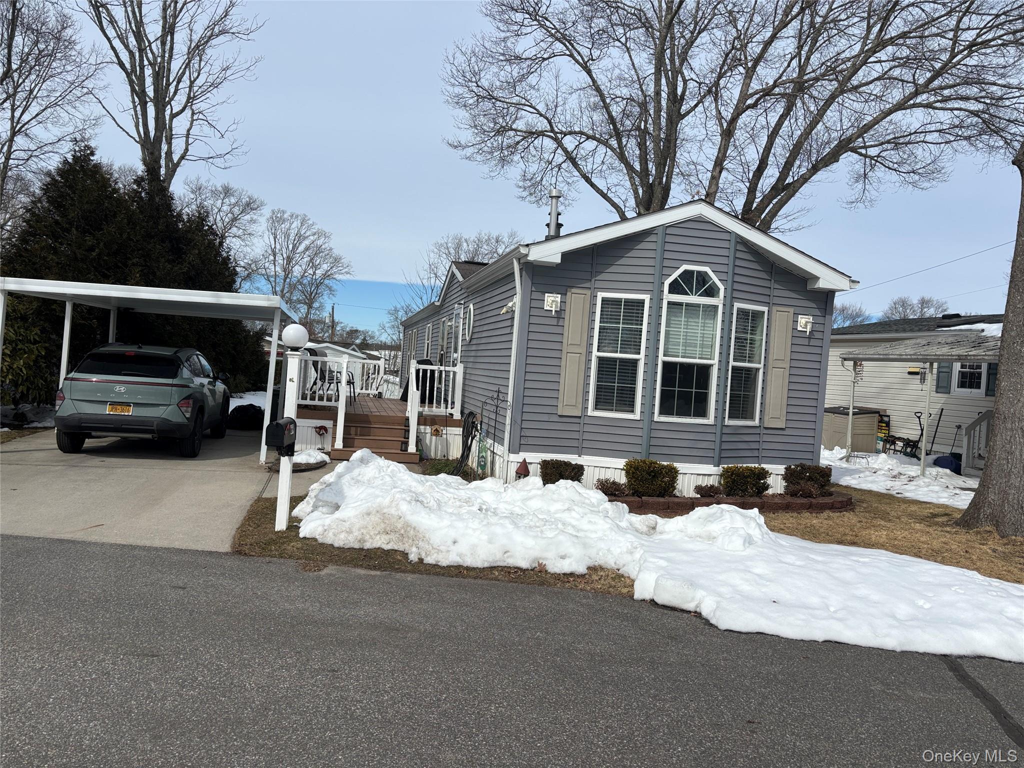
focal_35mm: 26
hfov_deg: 67.3
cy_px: 384
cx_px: 512
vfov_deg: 53.1
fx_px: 769
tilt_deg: -0.5
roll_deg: -4.8
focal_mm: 5.96
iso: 50
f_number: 1.6
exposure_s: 1/6329
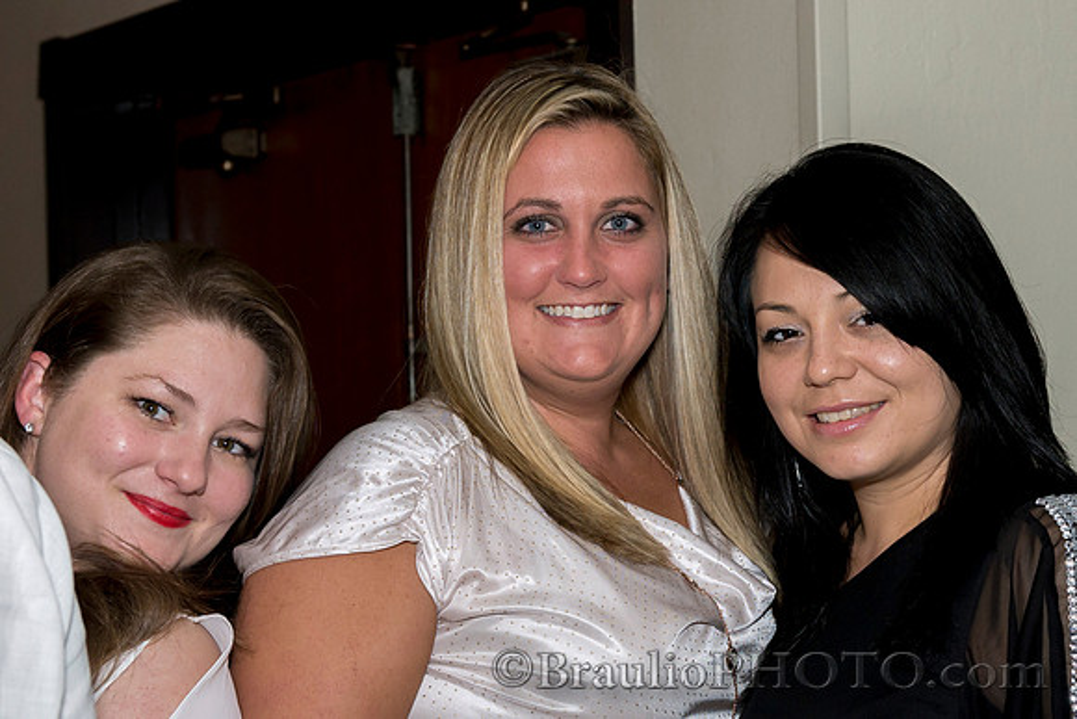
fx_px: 2925
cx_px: 813
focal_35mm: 98
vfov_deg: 14.0
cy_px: 388
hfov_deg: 20.7
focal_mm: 52
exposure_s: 1/100
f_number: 6.3
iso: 800
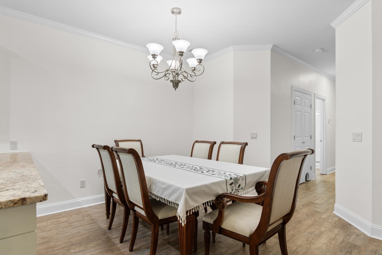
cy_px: 128
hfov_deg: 86.9
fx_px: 202
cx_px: 191
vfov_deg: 64.6
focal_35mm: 19
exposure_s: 1/3
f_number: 4.8
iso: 100
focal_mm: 13
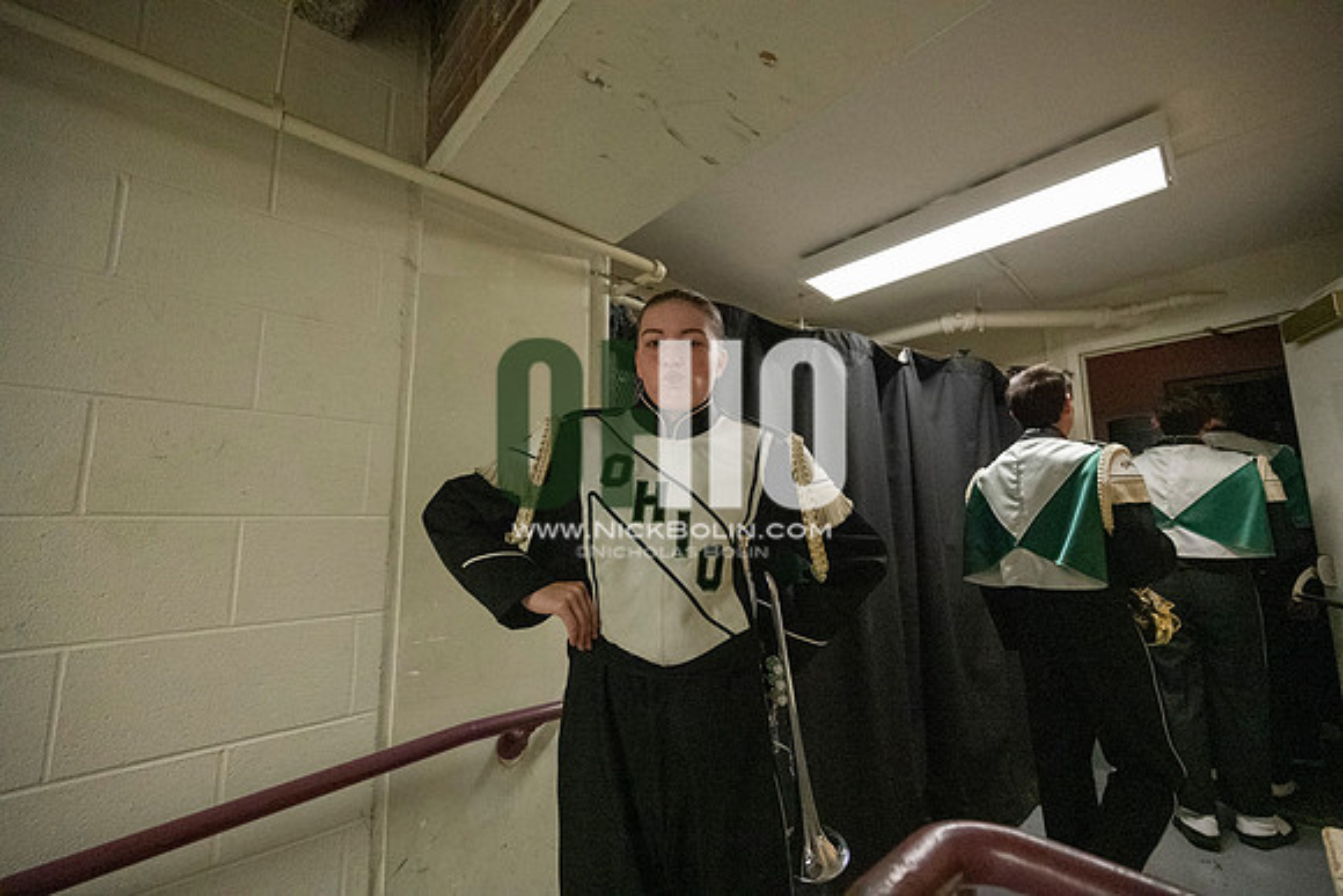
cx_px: 672
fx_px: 522
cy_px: 448
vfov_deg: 81.2
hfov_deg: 104.2
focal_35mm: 14
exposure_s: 1/500
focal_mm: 14
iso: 10000
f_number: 4
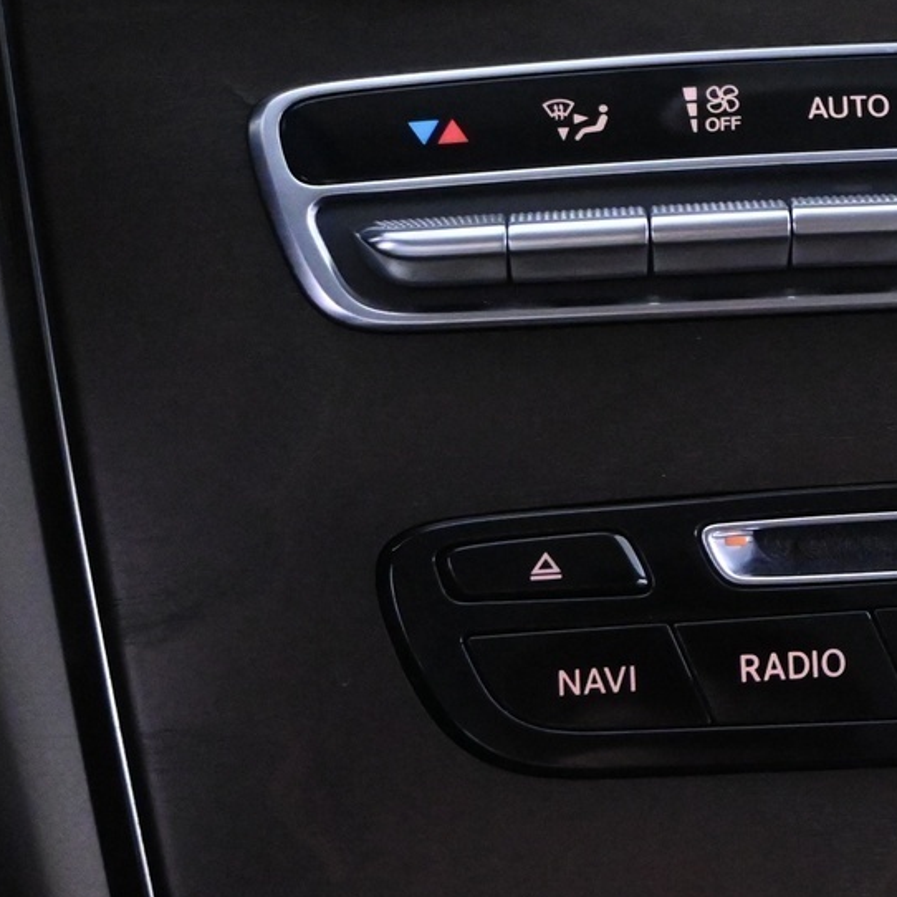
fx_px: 2902
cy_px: 462
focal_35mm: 99
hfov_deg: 16.4
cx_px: 1226
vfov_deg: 17.6
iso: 6400
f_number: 4.5
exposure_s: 1/50
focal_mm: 26
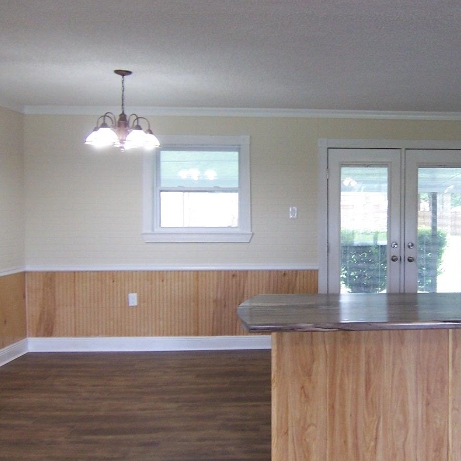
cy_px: 233
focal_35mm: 36
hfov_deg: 44.8
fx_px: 542
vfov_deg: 46.0
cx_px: 332
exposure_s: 1/30
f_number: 2.8
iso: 100
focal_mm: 3.8
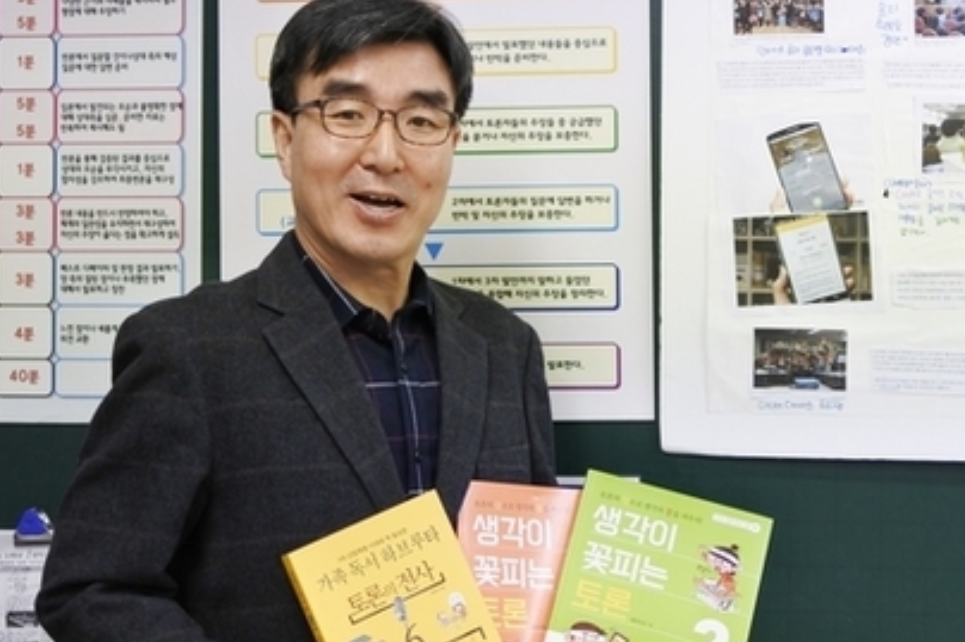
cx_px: 603
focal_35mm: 77
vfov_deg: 17.7
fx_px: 2063
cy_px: 233
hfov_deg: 26.2
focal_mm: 18.5
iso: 400
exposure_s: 1/250
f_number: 2
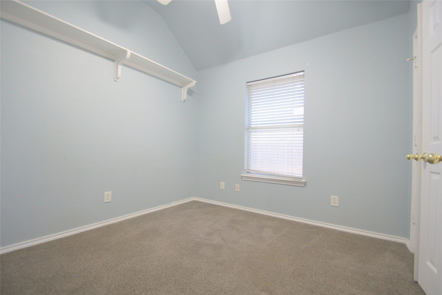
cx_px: 221
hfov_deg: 100.4
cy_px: 148
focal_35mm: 15
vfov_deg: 77.3
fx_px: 184
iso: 250
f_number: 3.5
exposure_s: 1/30
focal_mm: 10
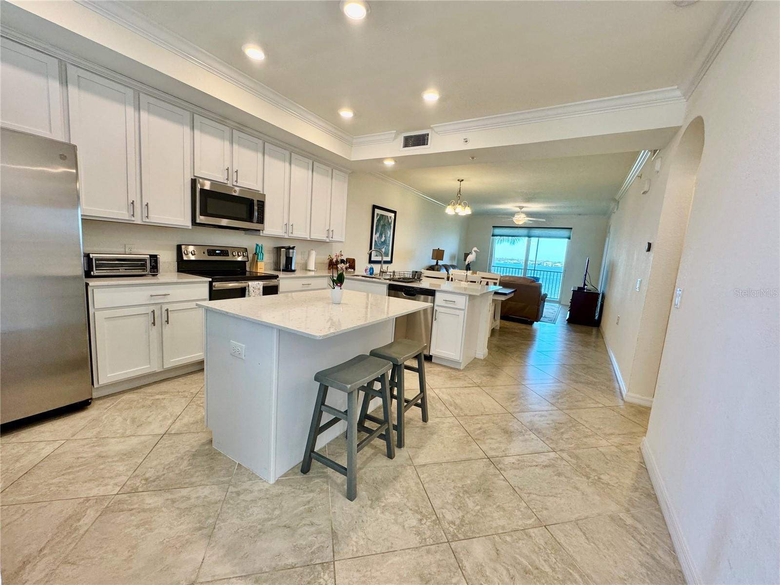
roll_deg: -4.5
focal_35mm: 14
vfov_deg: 85.7
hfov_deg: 102.1
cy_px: 292
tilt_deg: -8.4
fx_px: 315
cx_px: 390
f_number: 2.2
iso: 200
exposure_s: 1/120
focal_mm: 2.22
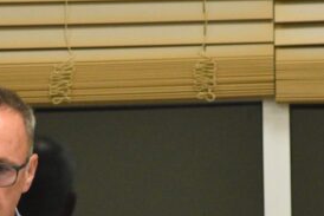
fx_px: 7059
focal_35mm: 784
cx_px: -8
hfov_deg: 2.6
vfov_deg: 1.8
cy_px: 394
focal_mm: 140
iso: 2000
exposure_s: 1/125
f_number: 4.8
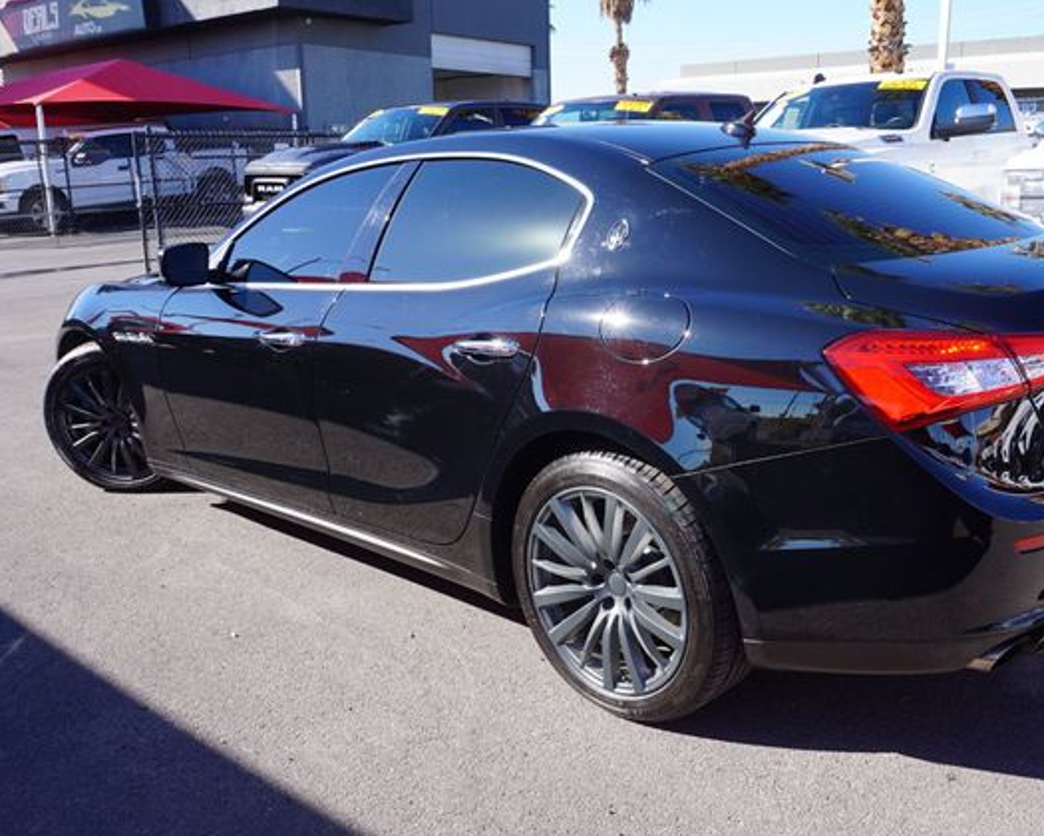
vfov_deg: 45.1
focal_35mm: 33
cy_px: 422
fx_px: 1006
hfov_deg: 54.4
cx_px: 632
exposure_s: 1/80
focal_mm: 19
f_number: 9
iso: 100
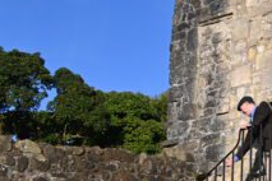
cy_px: 158
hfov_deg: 19.9
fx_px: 736
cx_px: 309
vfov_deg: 13.9
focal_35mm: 97
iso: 100
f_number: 6.3
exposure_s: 1/320
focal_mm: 23
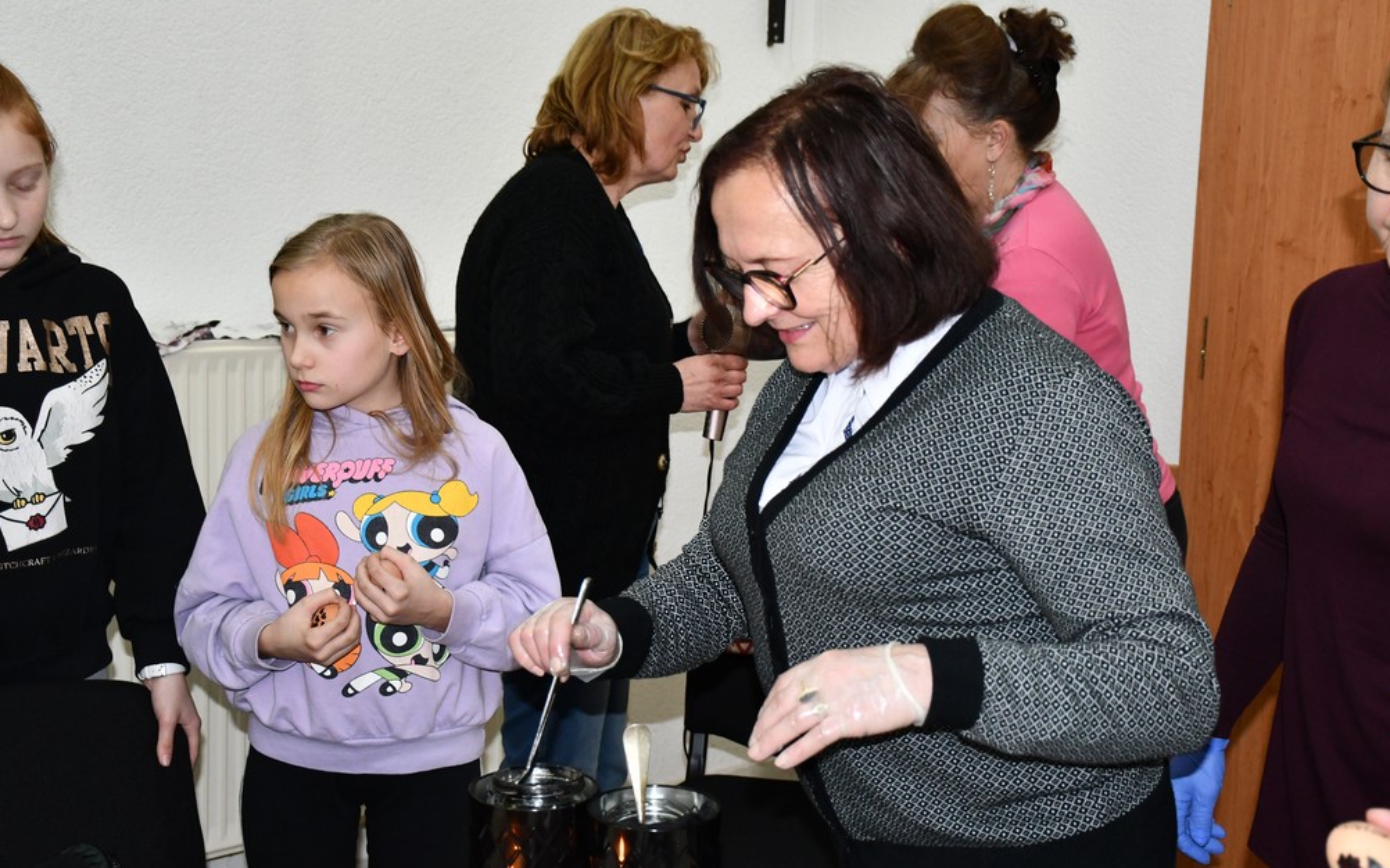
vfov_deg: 25.8
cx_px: 699
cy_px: 419
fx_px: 1894
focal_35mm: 50
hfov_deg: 40.3
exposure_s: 1/60
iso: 1400
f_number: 4
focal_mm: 32
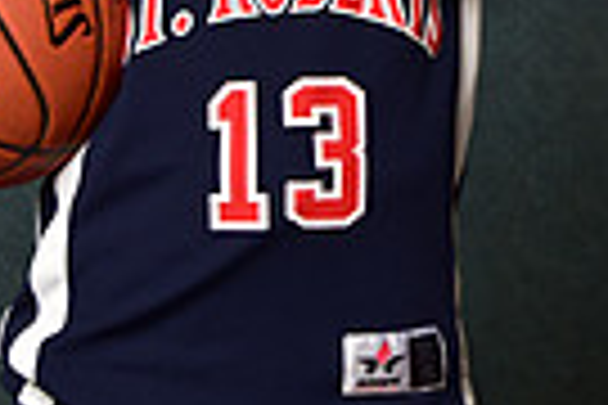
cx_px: 734
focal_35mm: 351
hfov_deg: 5.8
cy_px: -250
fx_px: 5928
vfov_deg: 3.9
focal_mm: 82
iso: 200
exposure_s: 1/200
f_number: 4.5
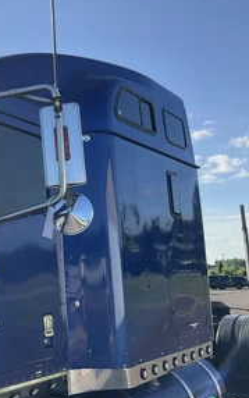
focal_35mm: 43
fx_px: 466
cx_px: -28
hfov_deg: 27.3
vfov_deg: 46.2
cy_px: 200
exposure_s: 1/1451
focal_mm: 3
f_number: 1.8
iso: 25
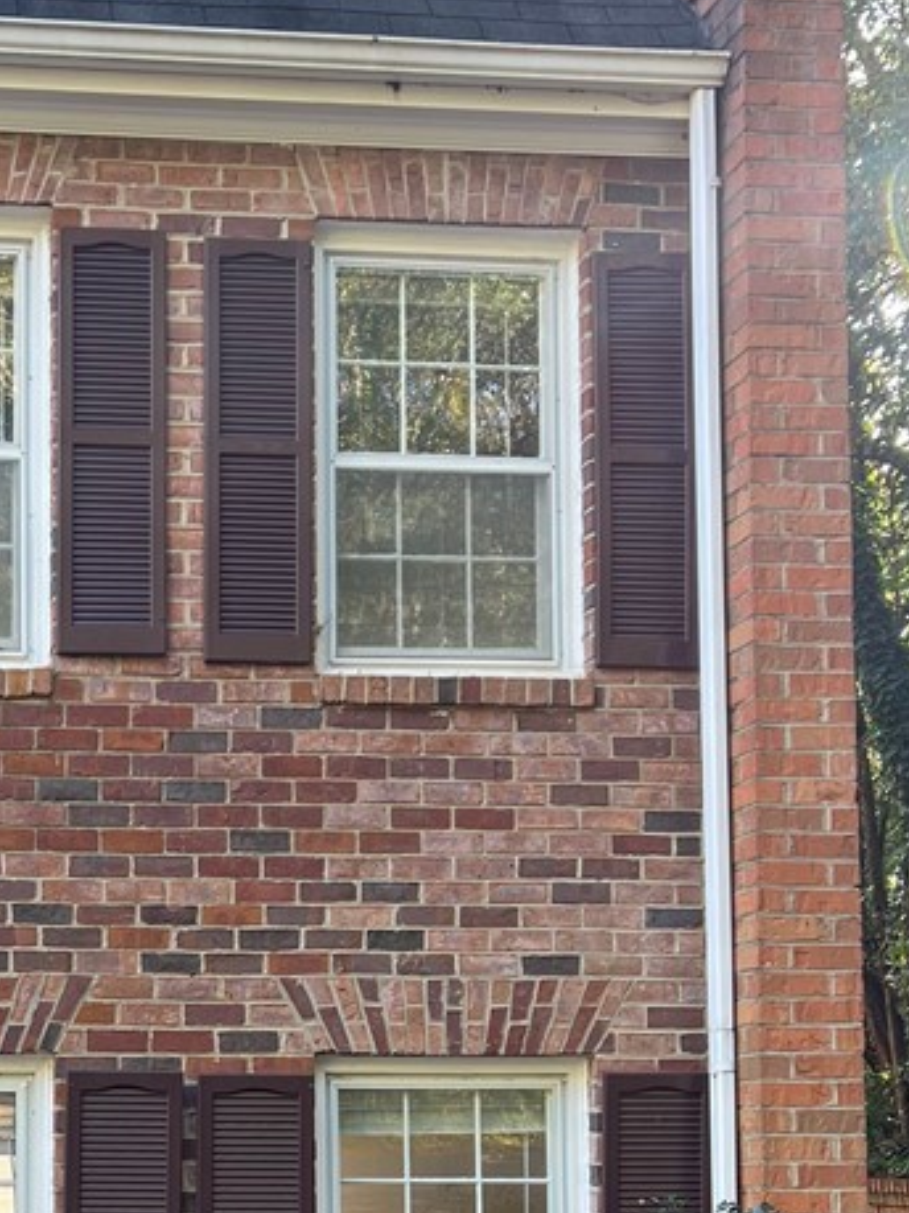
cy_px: 1015
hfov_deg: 24.1
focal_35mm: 58
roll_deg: -0.4
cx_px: -8
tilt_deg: +3.4
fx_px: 2032
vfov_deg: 32.1
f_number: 1.5
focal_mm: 5.7
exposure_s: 1/156
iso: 64
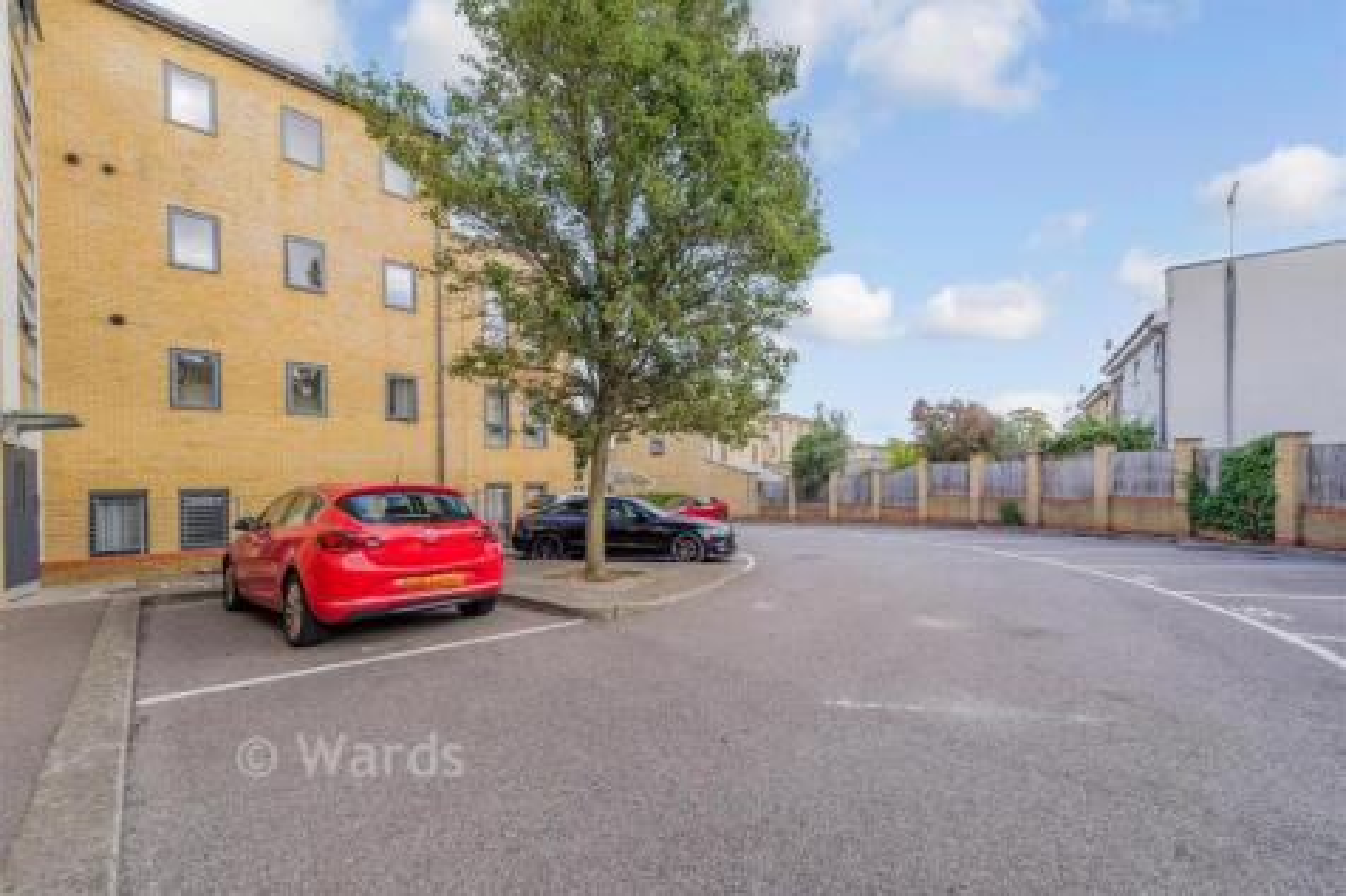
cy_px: 448
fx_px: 523
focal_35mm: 14
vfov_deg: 81.2
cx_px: 673
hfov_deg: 104.3
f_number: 8
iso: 100
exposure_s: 1/100
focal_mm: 14
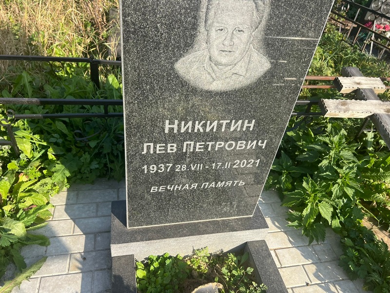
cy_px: 146
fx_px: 293
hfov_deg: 67.3
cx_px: 195
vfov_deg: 53.1
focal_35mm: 26
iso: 50
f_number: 1.5
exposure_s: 1/2123
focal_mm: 5.7
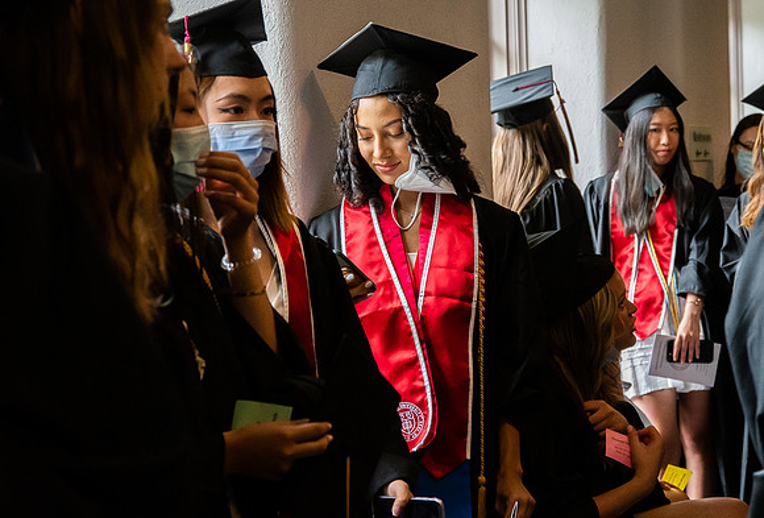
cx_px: 403
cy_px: 249
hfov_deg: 24.7
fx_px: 1746
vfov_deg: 16.9
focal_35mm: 82
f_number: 4
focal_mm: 52
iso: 3200
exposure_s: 1/200
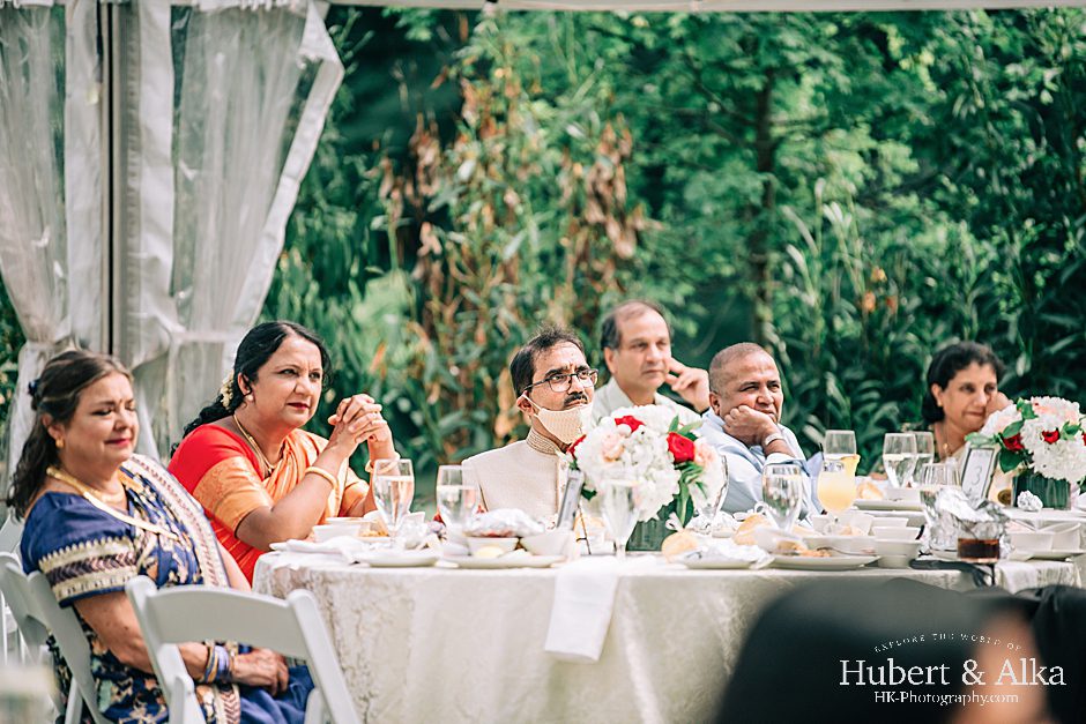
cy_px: 362
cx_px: 543
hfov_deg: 10.3
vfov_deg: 6.9
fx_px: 6034
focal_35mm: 200
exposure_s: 1/2500
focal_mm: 200
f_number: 2.8
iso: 400
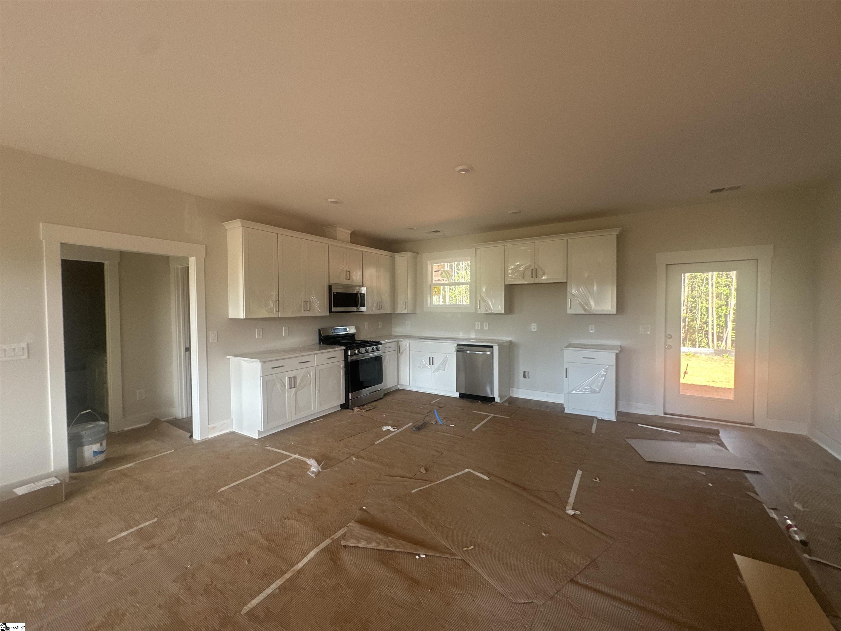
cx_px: 420
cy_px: 316
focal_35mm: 14
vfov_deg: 85.7
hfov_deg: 102.1
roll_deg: +0.8
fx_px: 340
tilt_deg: -1.2
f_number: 2.2
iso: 160
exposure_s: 1/99
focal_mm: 2.22
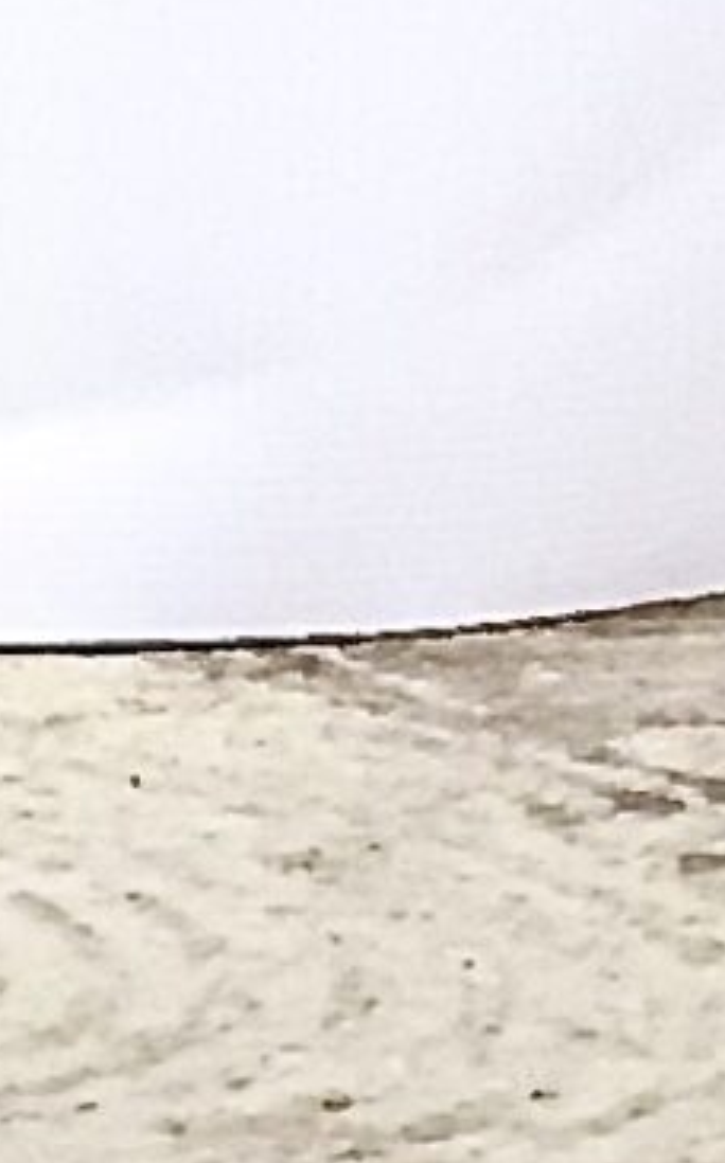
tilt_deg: +1.5
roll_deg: -0.1
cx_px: -175
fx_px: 12232
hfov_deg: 3.4
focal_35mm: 386
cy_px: -2212
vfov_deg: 5.2
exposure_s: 1/86
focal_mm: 6
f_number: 2.4
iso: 125
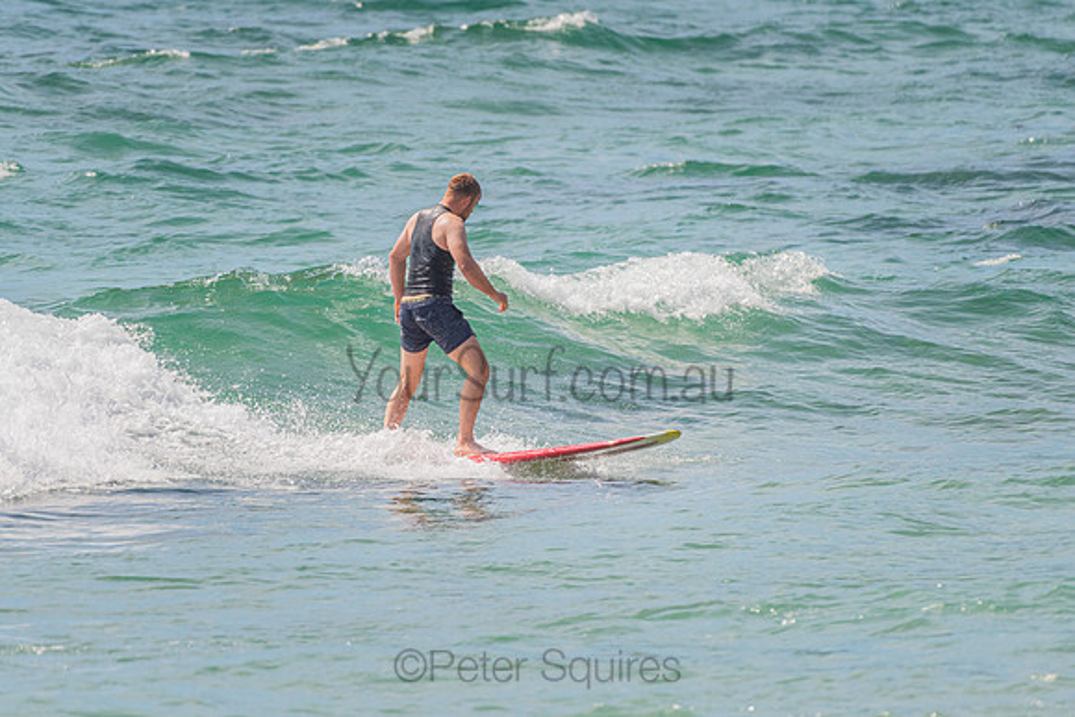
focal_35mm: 613
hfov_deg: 3.4
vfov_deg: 2.2
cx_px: 503
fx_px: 18319
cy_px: 341
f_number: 5.6
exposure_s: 1/1250
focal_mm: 500
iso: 360
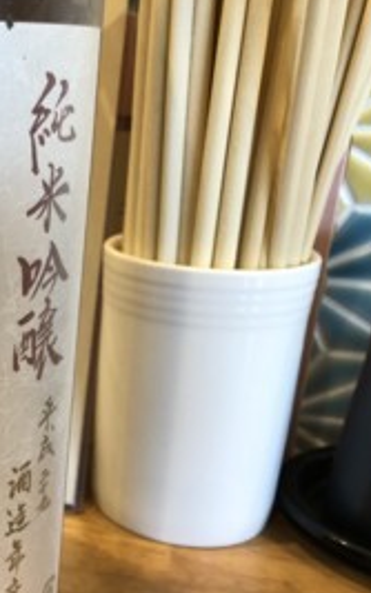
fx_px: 808
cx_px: -127
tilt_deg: -18.6
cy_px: 364
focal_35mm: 50
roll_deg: -0.1
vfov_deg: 40.1
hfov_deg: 22.7
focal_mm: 4
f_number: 1.8
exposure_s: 1/15
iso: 50
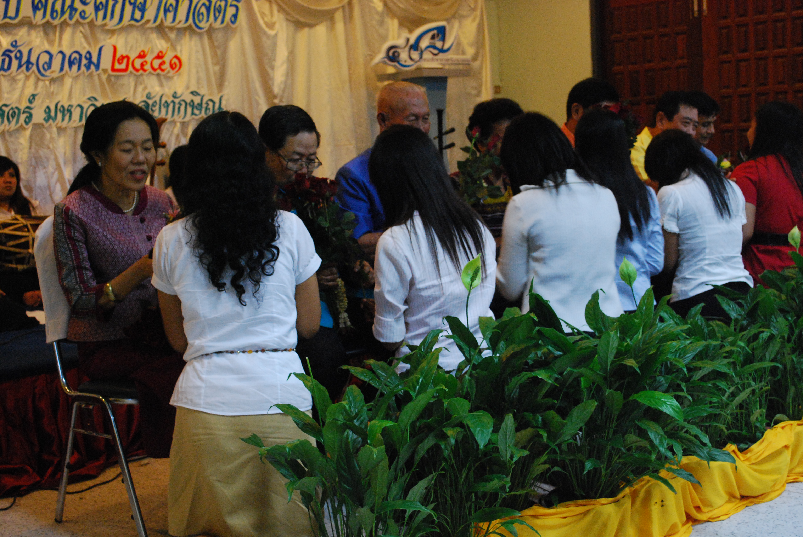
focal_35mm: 51
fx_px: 1139
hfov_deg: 38.8
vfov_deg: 26.6
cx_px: 402
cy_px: 268
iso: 1600
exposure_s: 1/25
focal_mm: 34
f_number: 5.6
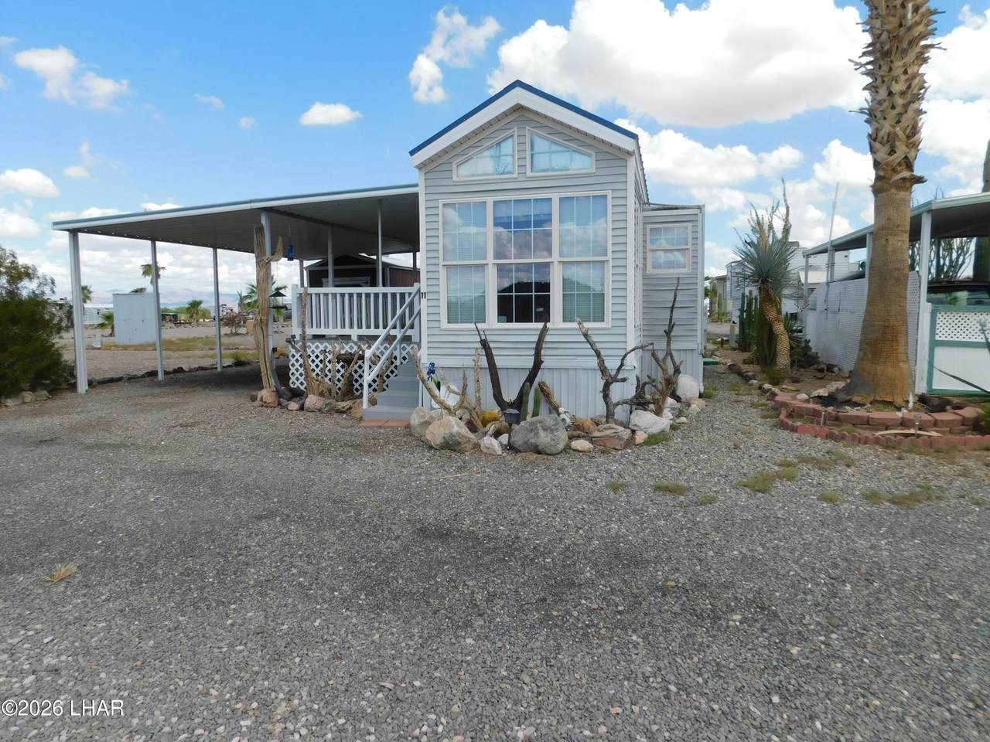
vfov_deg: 58.9
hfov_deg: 73.9
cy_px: 371
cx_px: 495
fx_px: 658
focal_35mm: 23
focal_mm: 4
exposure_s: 1/1500
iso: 125
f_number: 3
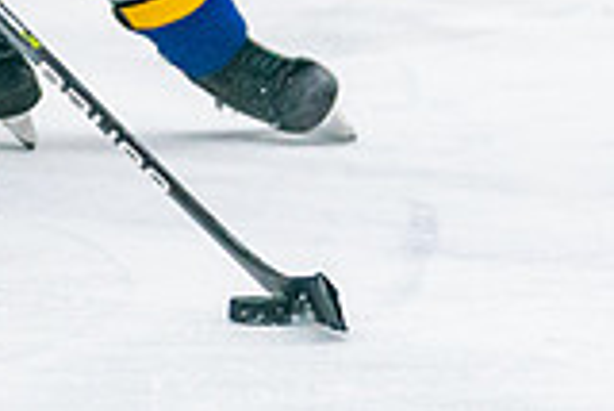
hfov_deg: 3.3
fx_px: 10737
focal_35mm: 629
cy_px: -385
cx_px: -353
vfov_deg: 2.2
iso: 3200
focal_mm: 109
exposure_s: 1/1250
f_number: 2.8
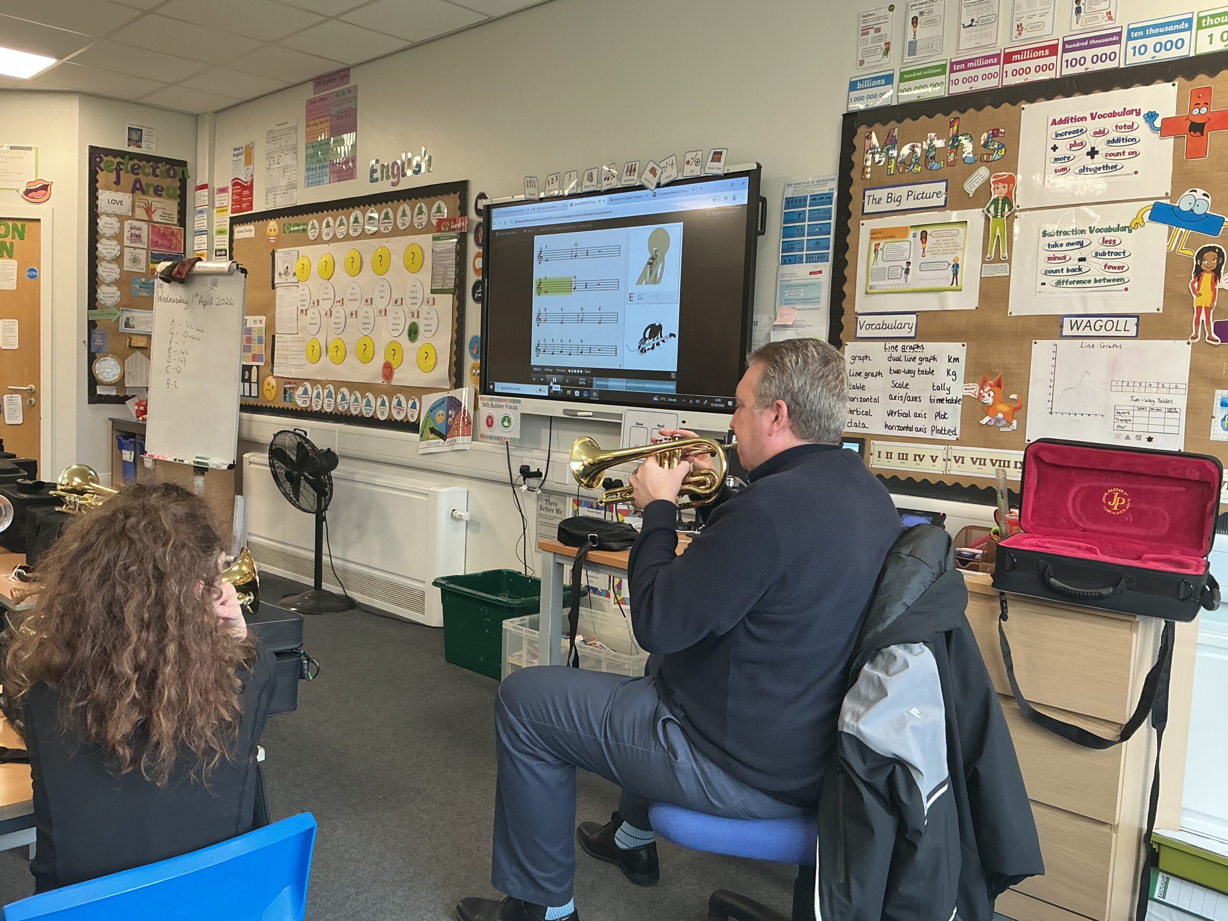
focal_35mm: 29
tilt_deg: -4.7
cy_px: 460
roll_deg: -2.4
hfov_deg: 61.7
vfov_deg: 48.2
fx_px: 1029
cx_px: 614
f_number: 1.8
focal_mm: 3
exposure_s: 1/60
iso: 80
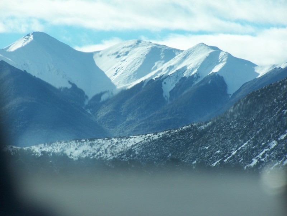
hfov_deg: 7.4
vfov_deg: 5.5
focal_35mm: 268
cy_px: 108
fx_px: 2222
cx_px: 144
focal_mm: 44.4
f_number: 5
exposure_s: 1/500
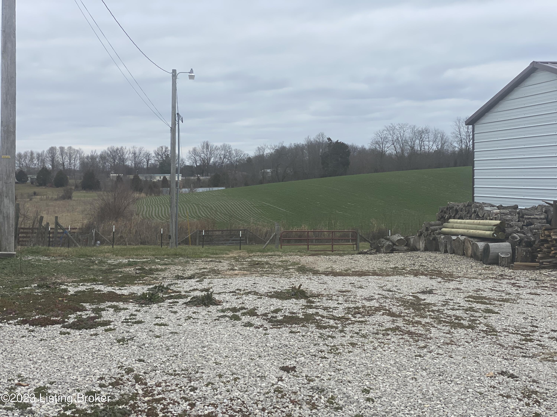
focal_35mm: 52
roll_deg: -0.5
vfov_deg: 28.0
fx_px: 837
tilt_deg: -1.8
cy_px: 208
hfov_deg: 36.8
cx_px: 278
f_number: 2
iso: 20
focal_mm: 6
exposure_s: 1/375
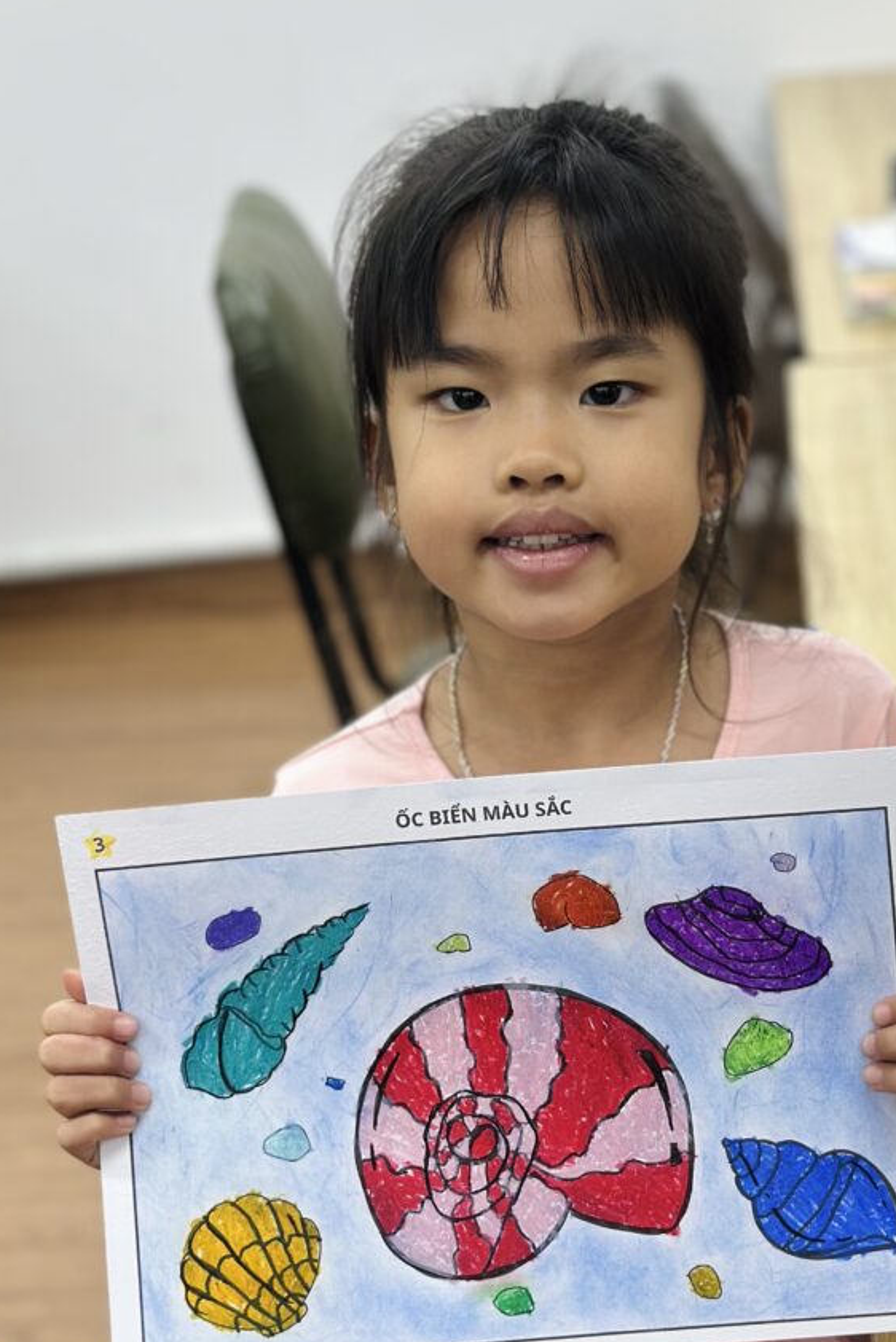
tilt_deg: -19.7
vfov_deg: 25.7
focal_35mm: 79
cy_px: 662
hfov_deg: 17.3
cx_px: 534
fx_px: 2947
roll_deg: +3.7
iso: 80
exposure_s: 1/227
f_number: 1.78
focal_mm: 6.86
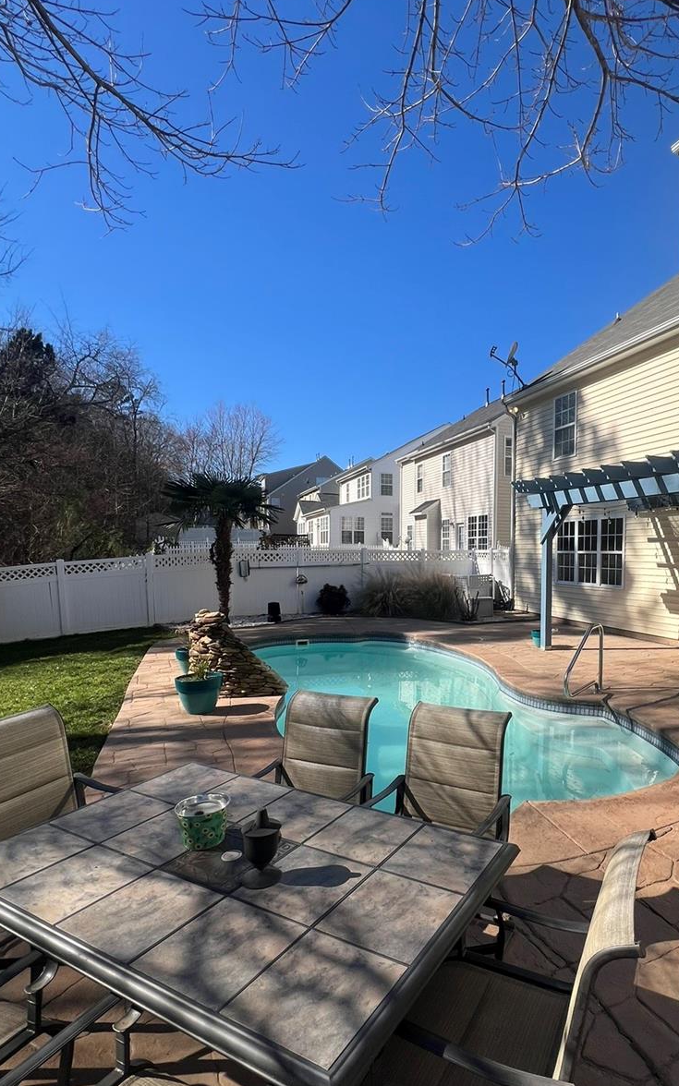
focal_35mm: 18
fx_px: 533
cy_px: 577
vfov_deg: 91.0
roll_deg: -0.1
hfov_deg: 63.5
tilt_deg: -2.1
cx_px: 449
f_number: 1.8
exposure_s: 1/1876
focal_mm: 1.57
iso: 32
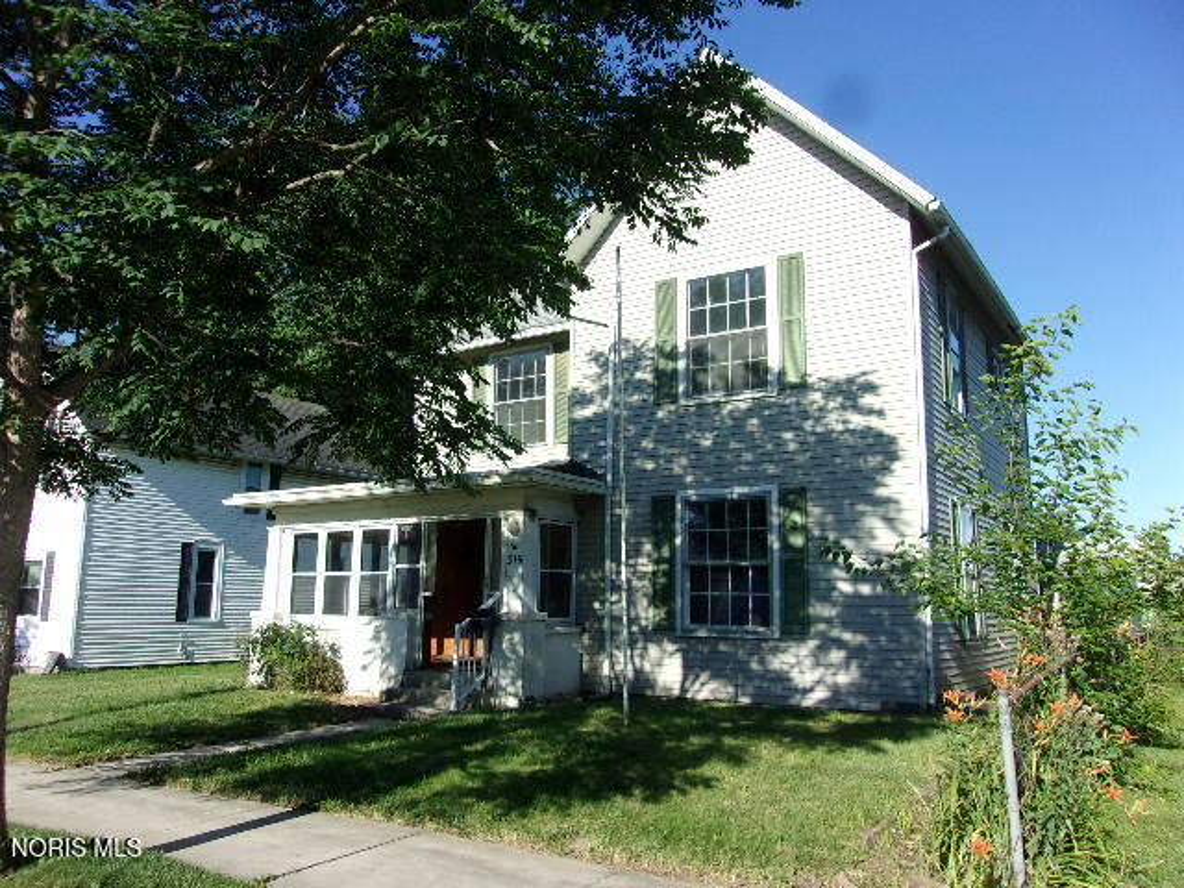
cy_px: 444
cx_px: 592
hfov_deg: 65.3
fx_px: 924
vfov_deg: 51.4
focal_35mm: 27
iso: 200
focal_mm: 4.9
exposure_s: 1/160
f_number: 10.4
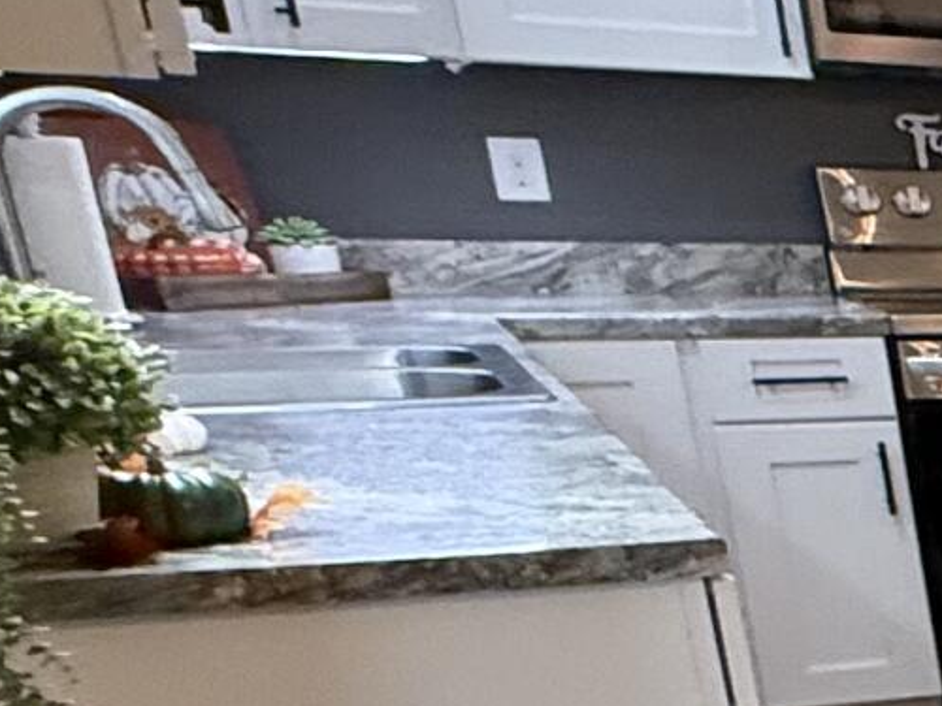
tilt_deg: -15.8
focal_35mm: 84
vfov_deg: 16.8
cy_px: 860
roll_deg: -3.3
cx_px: 2677
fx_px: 2286
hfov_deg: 12.3
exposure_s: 1/120
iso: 400
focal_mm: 2.22
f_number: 2.2
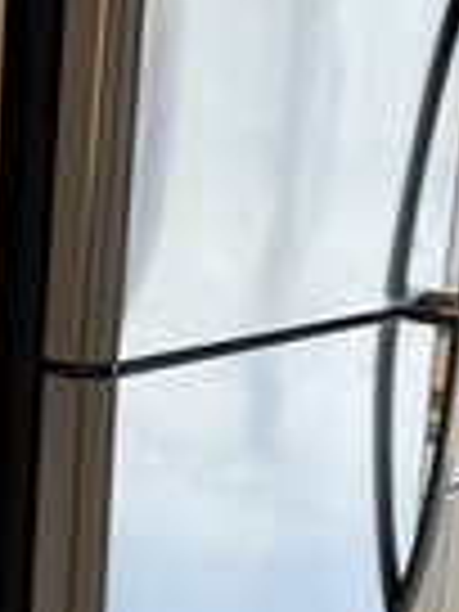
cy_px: 524
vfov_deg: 16.5
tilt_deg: -14.0
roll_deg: -2.3
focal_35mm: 118
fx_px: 2086
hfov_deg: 12.4
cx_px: -40
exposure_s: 1/134
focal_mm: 6.76
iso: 64
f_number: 1.78
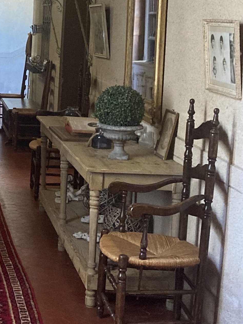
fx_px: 833
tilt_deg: -3.4
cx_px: -42
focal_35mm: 89
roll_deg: -2.7
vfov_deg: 21.8
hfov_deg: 16.0
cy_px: 76
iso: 400
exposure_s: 1/37
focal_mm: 3.99
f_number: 1.8
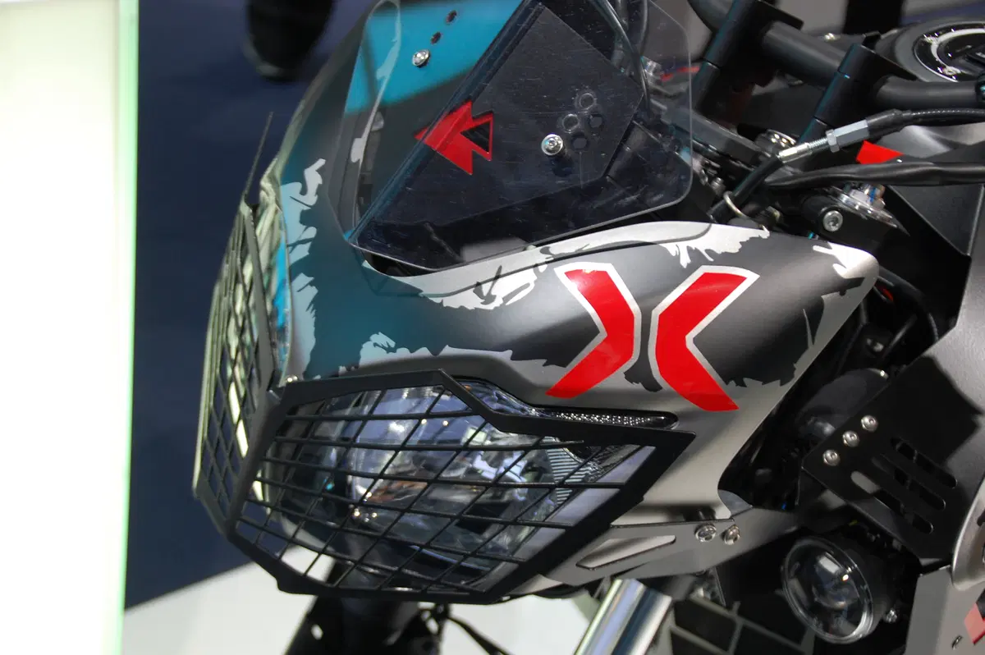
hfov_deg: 31.9
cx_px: 492
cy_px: 328
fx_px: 1722
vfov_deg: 21.5
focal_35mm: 63
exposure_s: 1/80
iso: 400
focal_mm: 42
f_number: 4.5
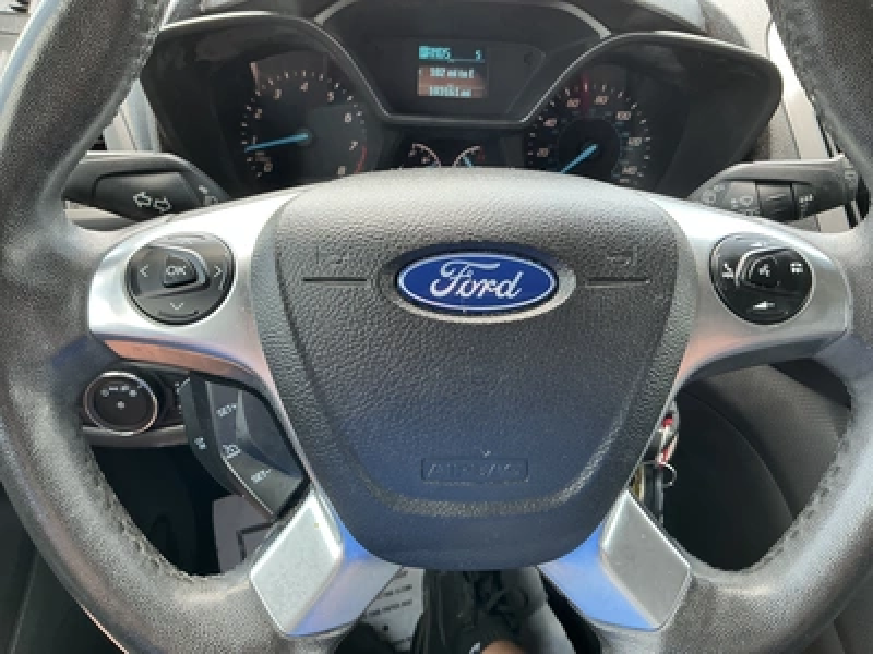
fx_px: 706
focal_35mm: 28
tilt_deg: -33.4
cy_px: 327
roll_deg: -2.3
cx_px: 436
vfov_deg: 49.7
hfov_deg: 63.4
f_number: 1.8
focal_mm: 3
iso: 64
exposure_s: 1/122
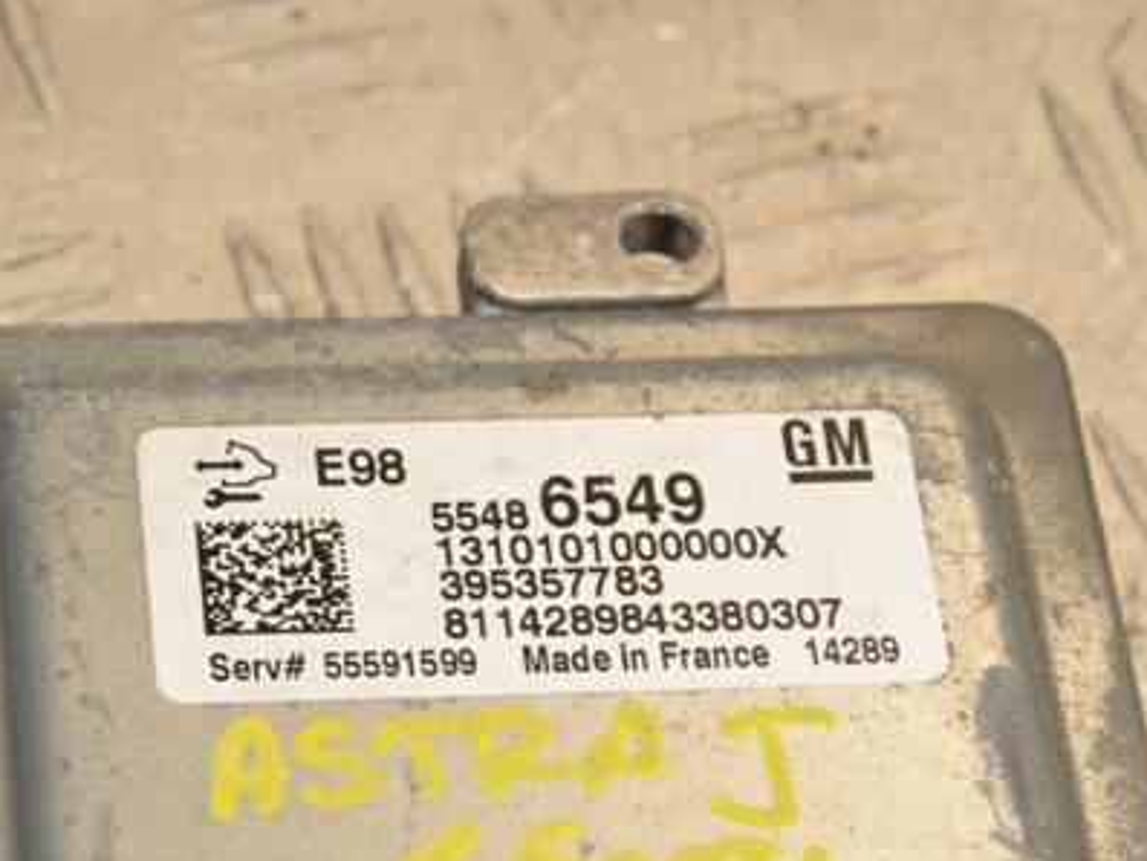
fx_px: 7581
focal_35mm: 229
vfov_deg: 6.5
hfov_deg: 8.6
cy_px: 572
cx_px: 376
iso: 800
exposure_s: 1/200
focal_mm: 105
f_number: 10
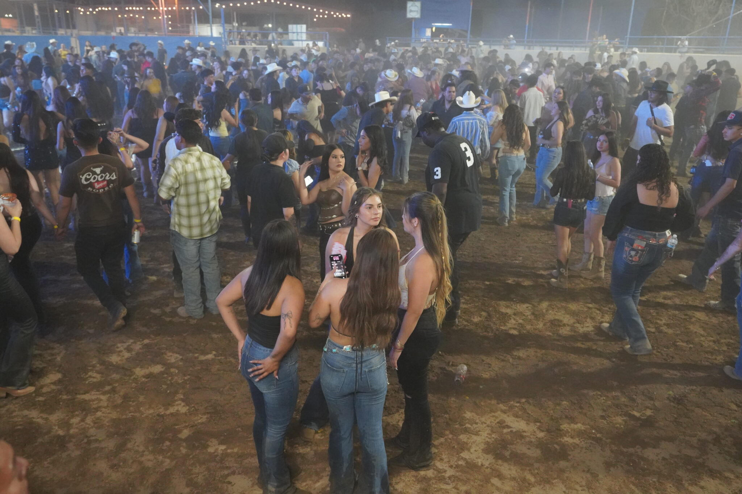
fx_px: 639
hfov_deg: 60.3
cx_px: 371
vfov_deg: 42.3
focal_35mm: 31
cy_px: 247
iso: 12800
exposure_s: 1/160
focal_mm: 31
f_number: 3.5
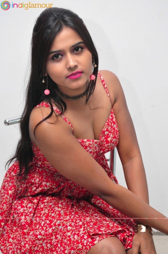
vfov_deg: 26.0
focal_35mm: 78
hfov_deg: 17.5
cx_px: 84
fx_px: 547
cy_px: 127
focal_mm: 52
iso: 3200
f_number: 5
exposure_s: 1/125
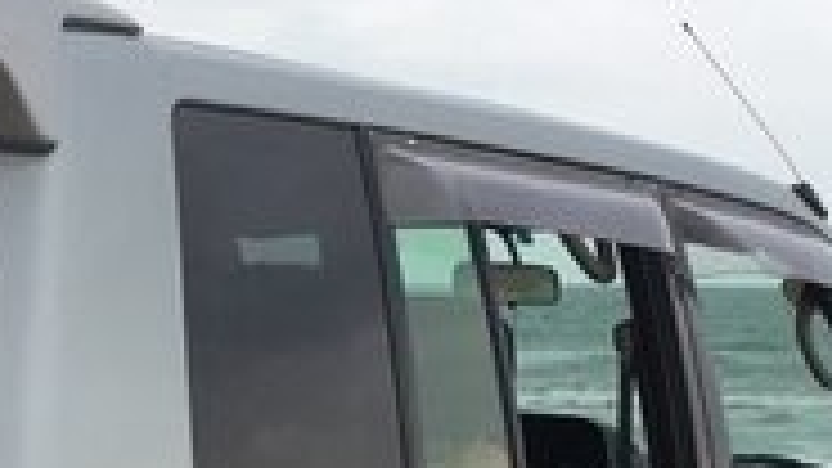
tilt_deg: -15.8
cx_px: 274
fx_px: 2493
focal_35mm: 113
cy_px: 961
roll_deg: -1.1
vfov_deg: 9.9
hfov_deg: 18.9
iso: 32
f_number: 2.2
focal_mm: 4.15
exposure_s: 1/1099
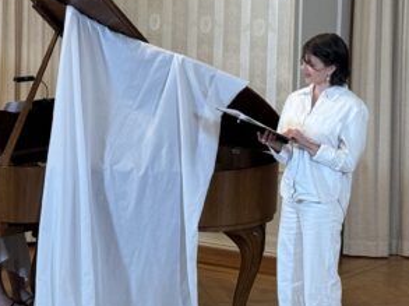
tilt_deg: -5.5
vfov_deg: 11.7
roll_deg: -0.9
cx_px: 140
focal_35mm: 126
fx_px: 1487
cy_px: 91
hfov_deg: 15.6
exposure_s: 1/50
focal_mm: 6.76
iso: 160
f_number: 1.78
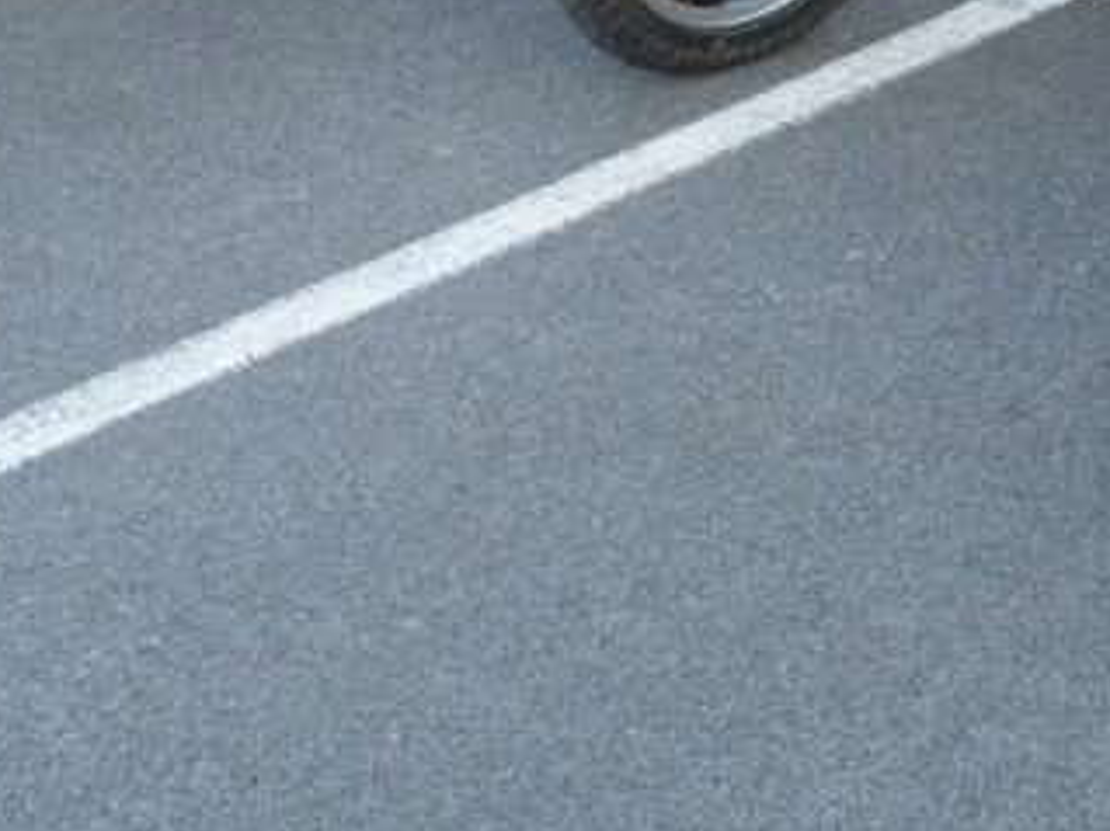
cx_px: 1287
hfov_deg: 15.6
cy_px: -268
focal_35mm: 122
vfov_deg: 11.8
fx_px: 3911
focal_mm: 6.3
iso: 100
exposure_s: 1/90
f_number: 2.8
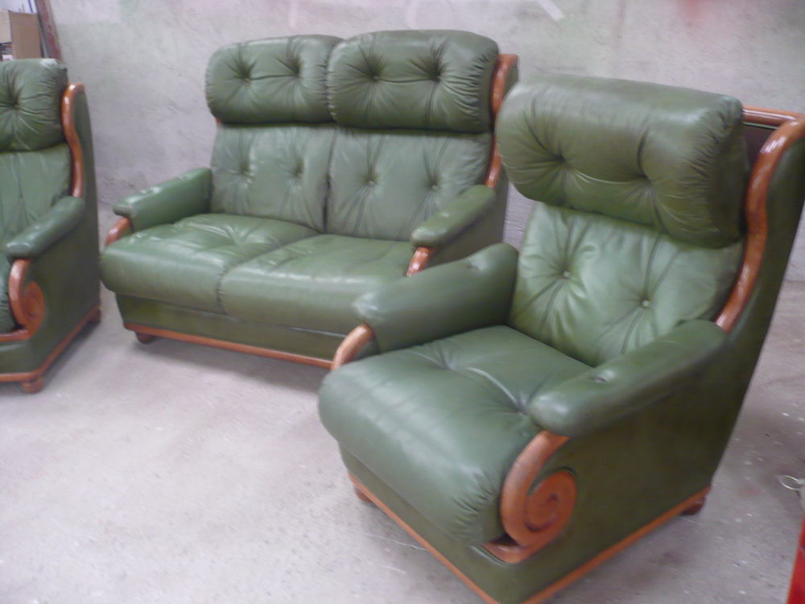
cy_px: 302
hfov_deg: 52.6
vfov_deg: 40.7
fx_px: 814
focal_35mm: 35
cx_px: 402
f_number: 2.8
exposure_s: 1/6
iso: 200
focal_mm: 5.8
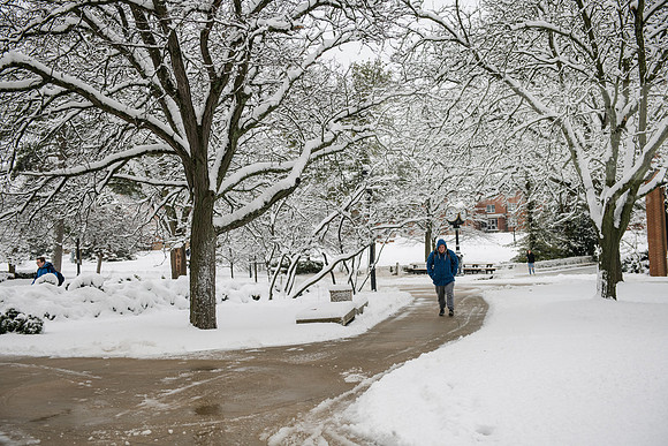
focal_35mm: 48
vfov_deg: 28.1
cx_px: 334
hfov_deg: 41.1
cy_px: 223
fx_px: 891
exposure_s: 1/320
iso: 320
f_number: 4
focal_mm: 48
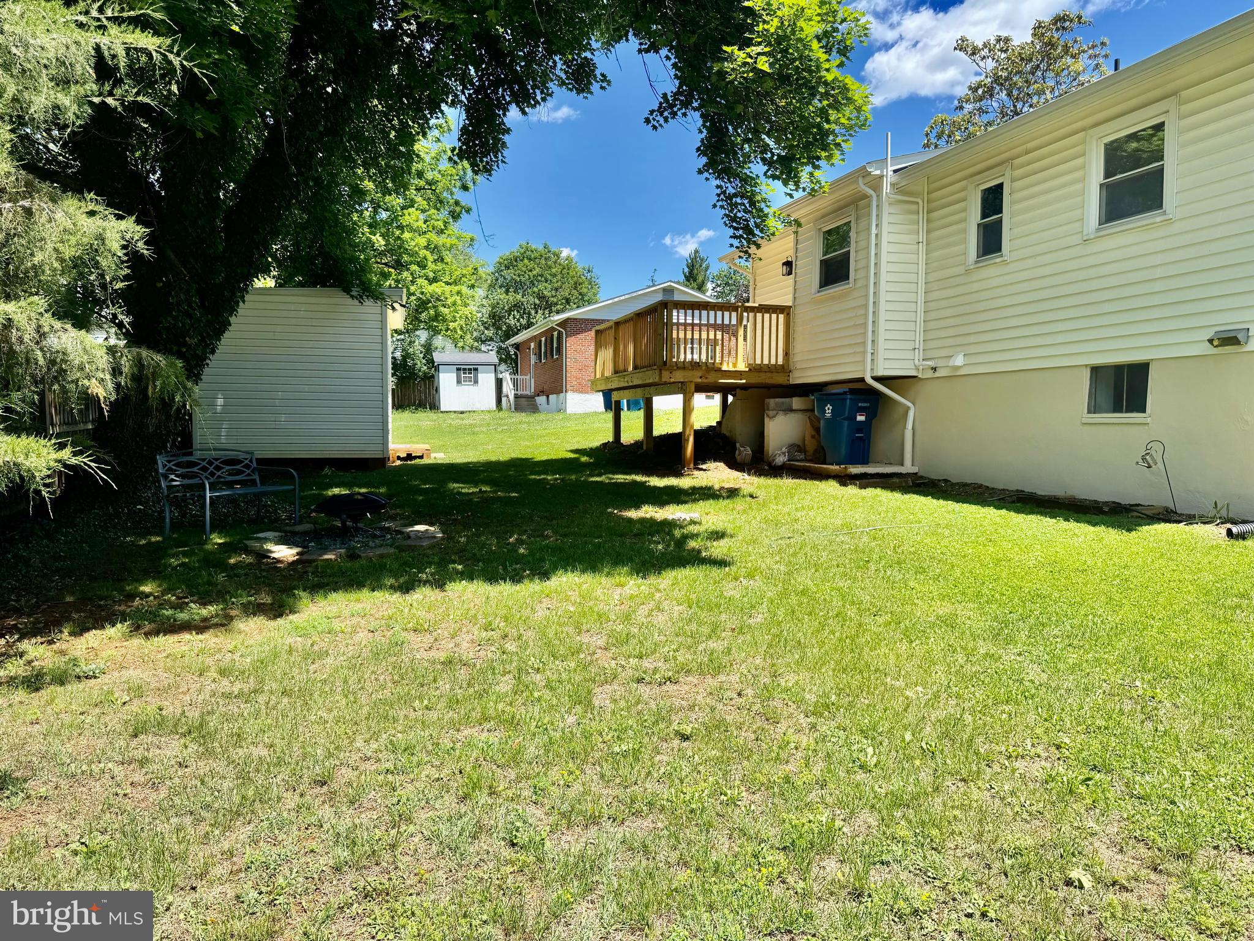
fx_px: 869
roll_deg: -0.1
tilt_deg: -3.5
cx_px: 627
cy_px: 470
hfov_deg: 71.6
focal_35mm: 24
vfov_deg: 56.8
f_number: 1.78
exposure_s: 1/1980
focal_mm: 6.76
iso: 80
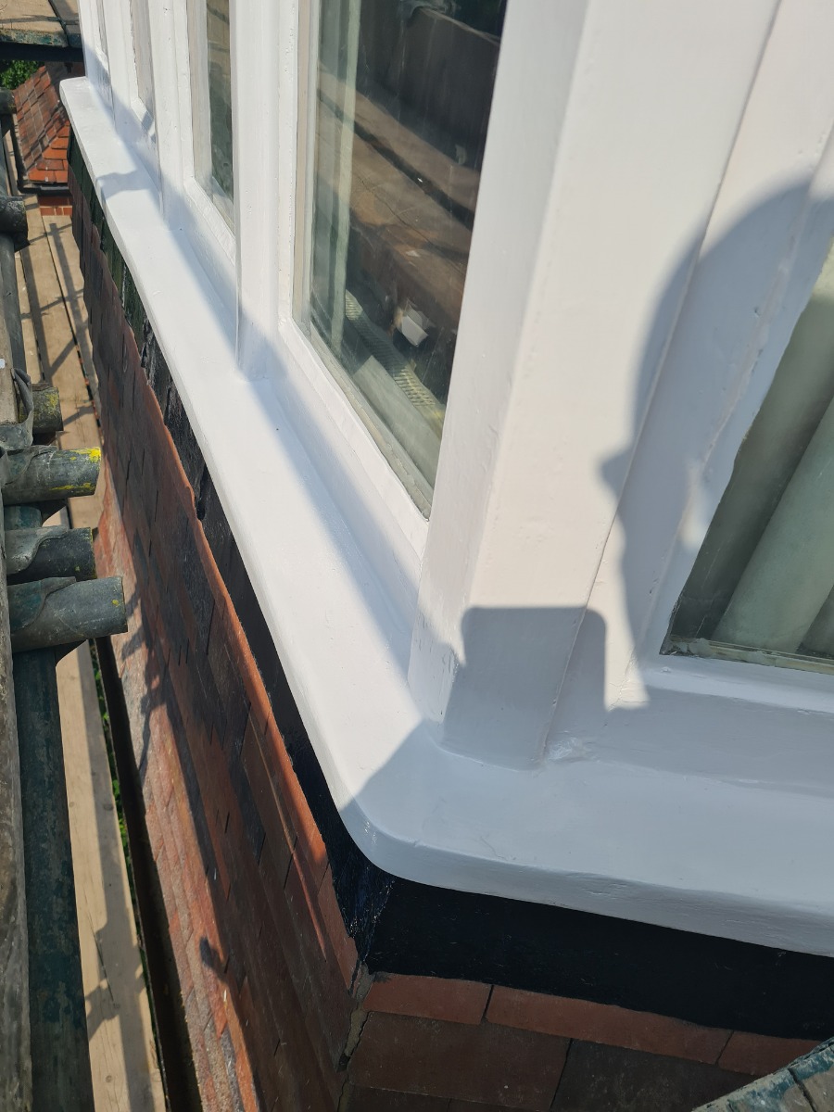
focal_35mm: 26
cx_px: 417
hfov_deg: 53.1
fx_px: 835
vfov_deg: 67.3
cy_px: 556
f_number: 1.8
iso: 50
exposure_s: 1/4768
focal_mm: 5.4
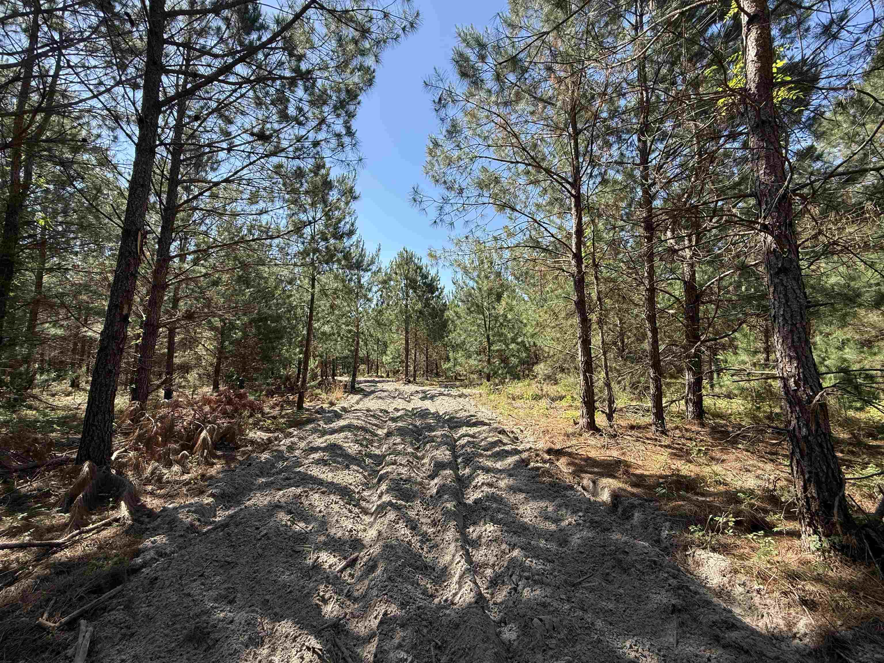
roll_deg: -0.3
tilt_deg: +5.9
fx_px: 358
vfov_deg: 85.7
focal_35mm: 14
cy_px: 332
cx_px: 442
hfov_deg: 102.1
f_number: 2.2
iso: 64
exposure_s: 1/779
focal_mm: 2.22
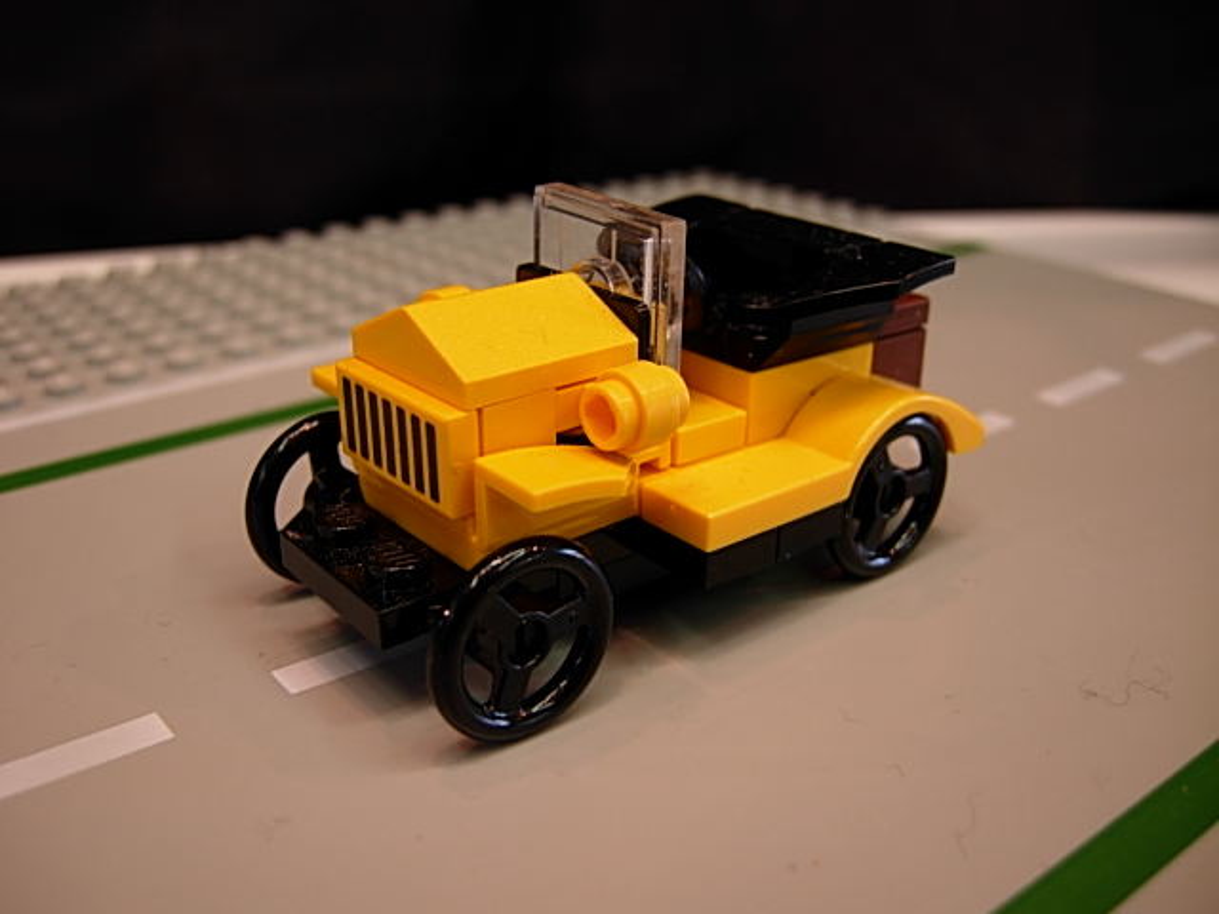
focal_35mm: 36
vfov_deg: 39.7
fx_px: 1268
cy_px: 457
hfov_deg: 51.4
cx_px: 610
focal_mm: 7.5
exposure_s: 1/12.3
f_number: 2.7
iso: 50
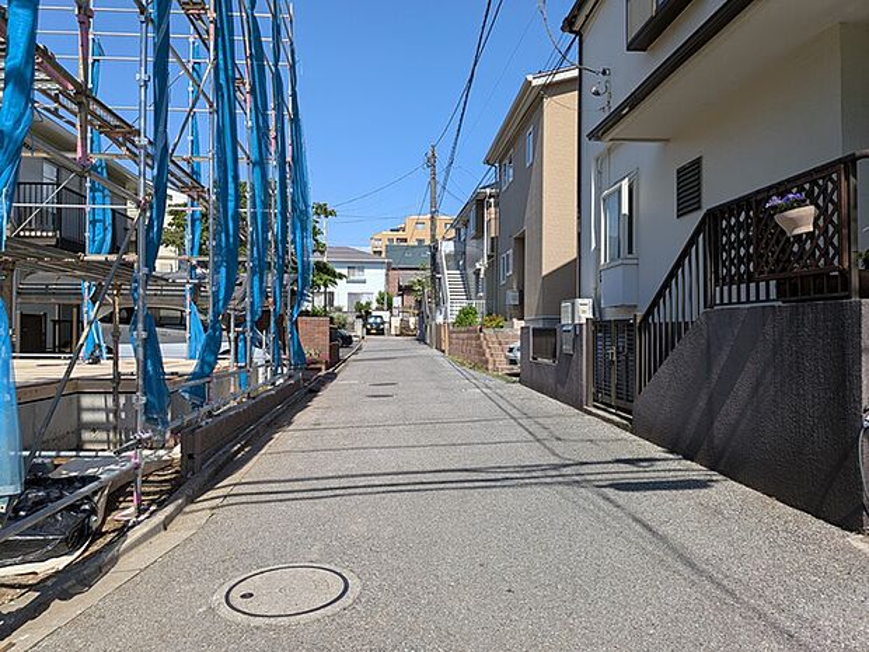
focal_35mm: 24
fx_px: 602
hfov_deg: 71.6
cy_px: 326
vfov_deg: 56.8
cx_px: 434
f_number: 1.7
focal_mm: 4.53
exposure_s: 1/1802
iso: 27
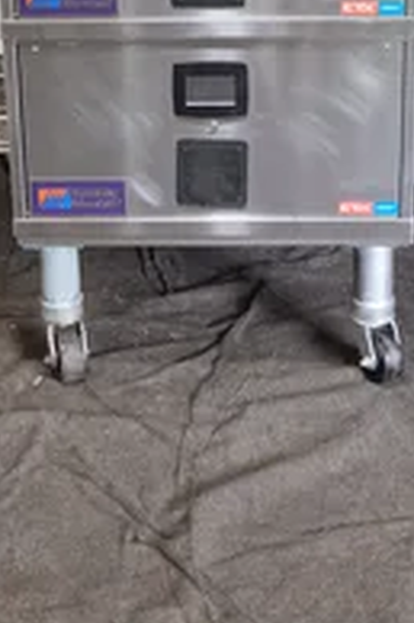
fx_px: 1071
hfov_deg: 21.9
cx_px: 217
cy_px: 48
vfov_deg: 30.8
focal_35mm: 62
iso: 500
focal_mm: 11.29
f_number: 3.2
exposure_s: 1/30
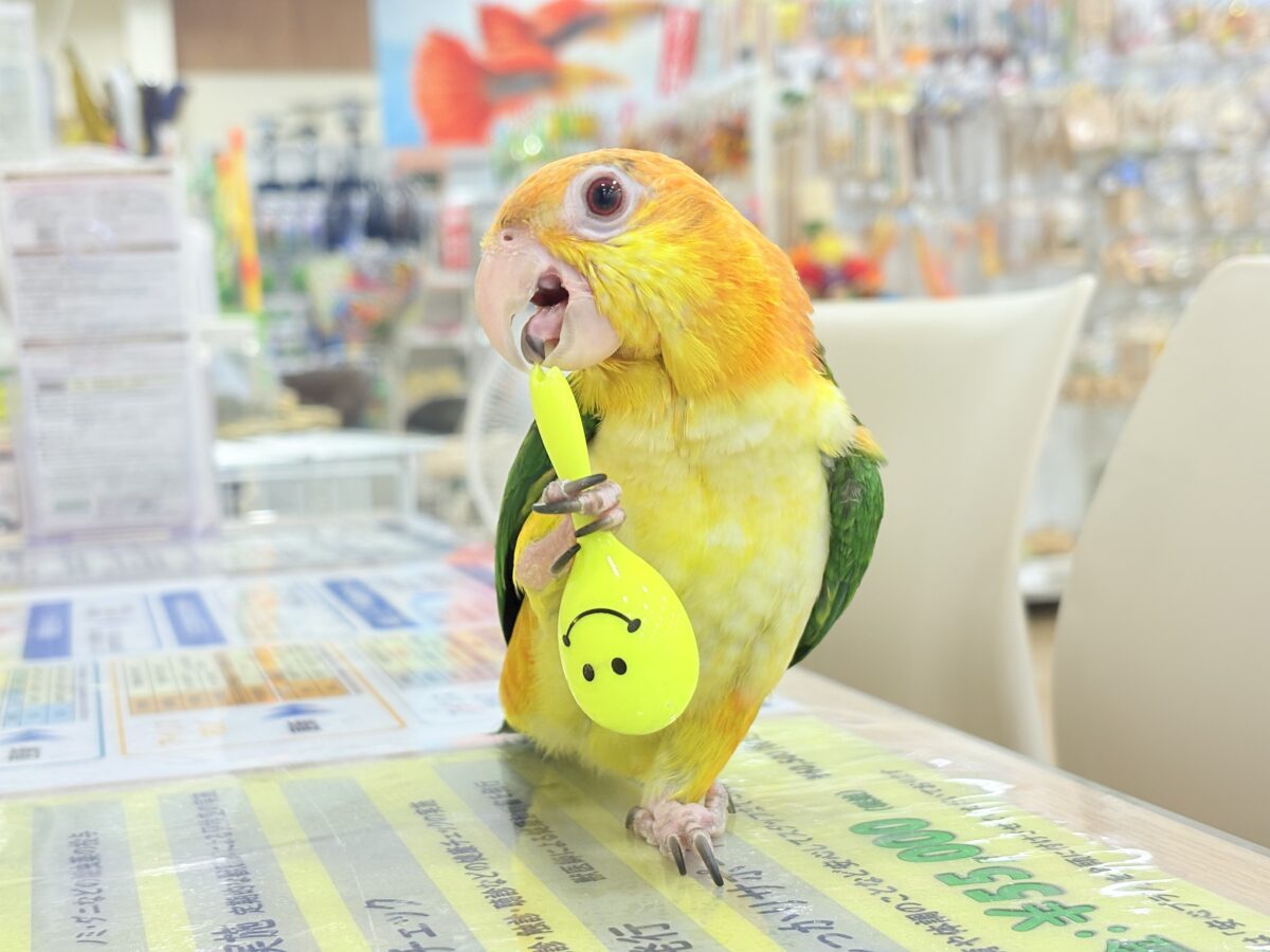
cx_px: 635
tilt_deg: -3.1
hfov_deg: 36.8
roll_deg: +3.2
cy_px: 476
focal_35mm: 52
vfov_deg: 28.0
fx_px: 1908
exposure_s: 1/100
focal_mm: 5.96
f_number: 1.6
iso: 80
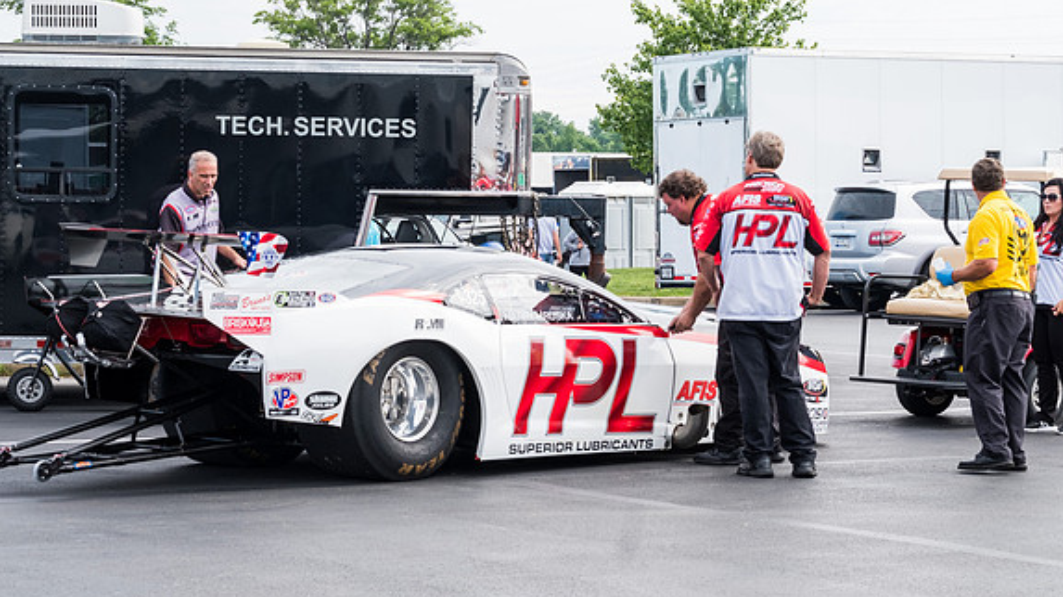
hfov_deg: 20.4
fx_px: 2959
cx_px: 536
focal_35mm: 105
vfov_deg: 11.5
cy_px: 357
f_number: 9
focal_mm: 66
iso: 400
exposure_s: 1/200
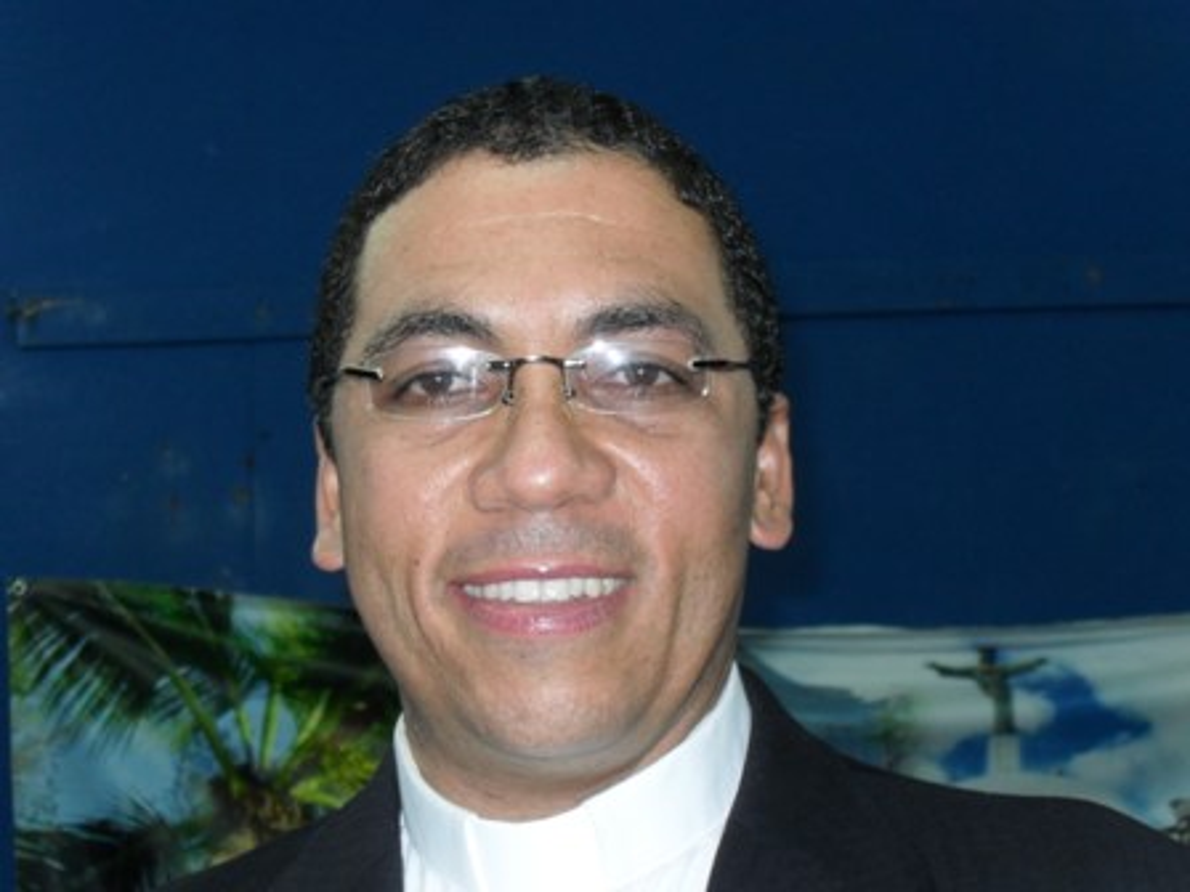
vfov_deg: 21.0
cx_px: 595
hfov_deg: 27.8
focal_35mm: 70
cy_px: 446
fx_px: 2406
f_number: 4
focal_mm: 12.3
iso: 200
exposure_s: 1/60
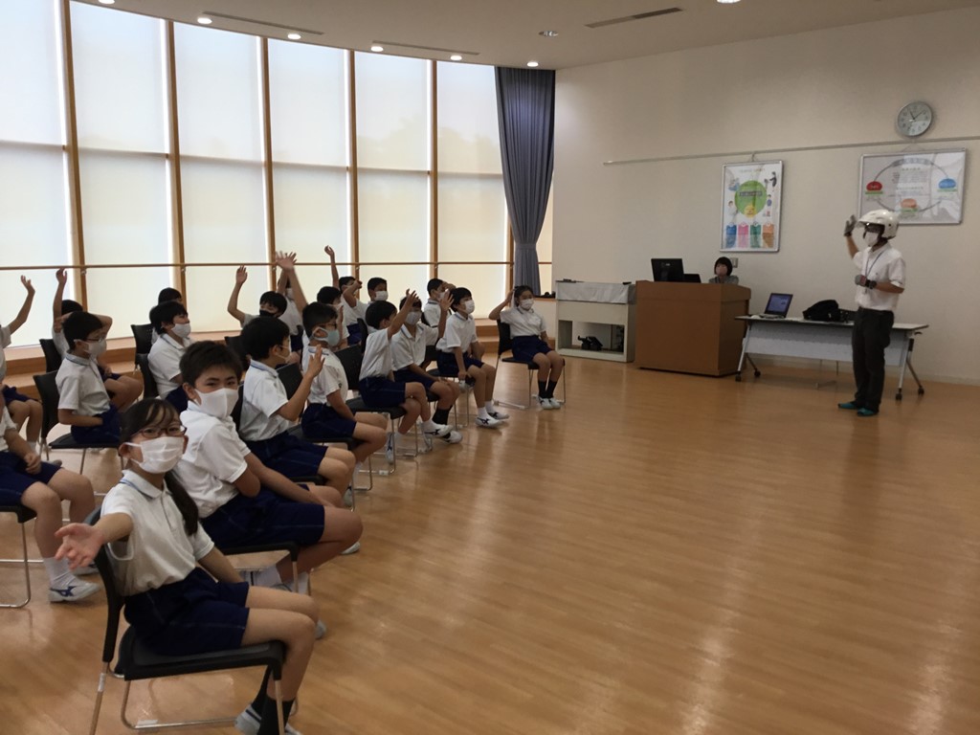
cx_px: 490
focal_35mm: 31
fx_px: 878
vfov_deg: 45.4
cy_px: 368
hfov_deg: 58.4
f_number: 2.4
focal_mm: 3.3
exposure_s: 1/60
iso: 32
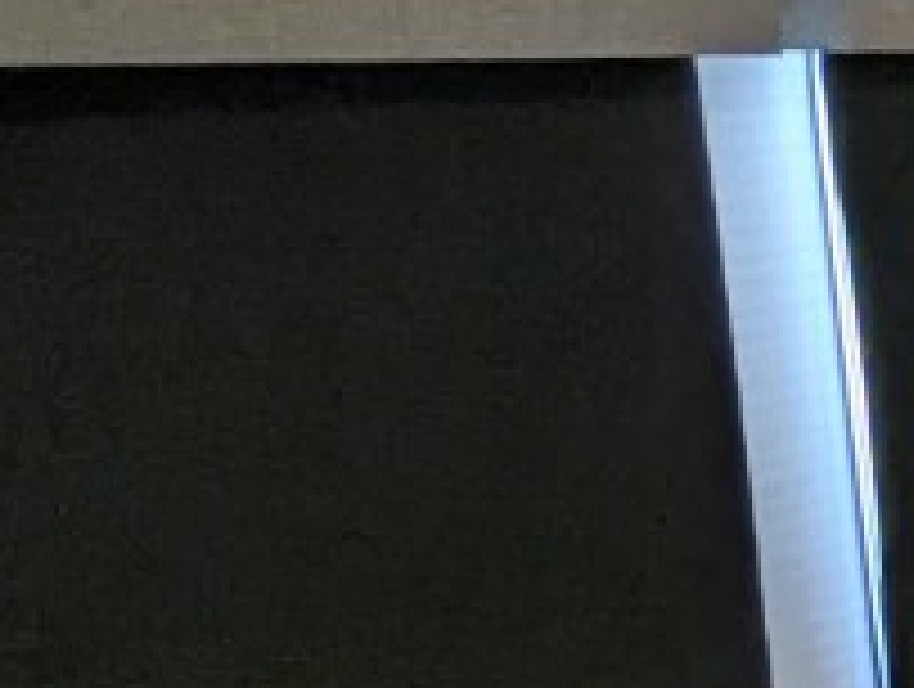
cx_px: 2690
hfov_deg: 11.4
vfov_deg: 13.4
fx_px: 2910
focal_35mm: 110
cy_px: 594
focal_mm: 2.35
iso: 240
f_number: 2.2
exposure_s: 1/34.1
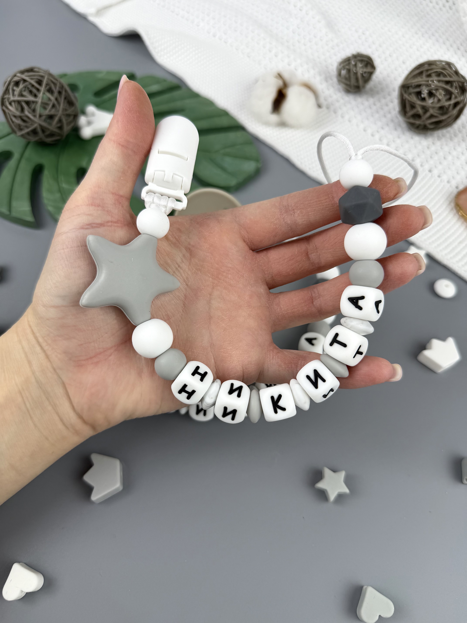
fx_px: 432
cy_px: 312
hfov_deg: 56.8
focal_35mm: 24
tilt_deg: -57.9
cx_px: 234
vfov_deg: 71.6
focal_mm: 6.76
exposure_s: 1/602
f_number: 1.78
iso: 80
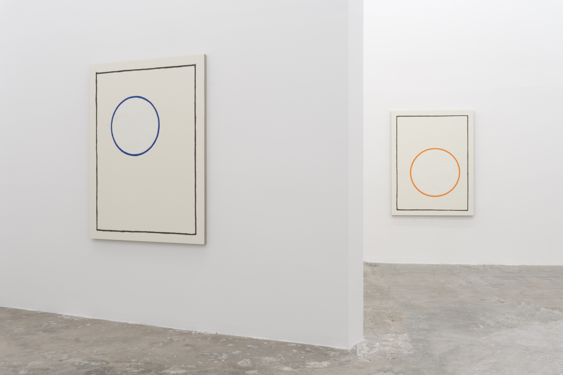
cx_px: 282
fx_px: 633
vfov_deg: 33.0
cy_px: 188
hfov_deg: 47.9
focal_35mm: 40
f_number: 20
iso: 320
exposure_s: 1/2.5
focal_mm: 27
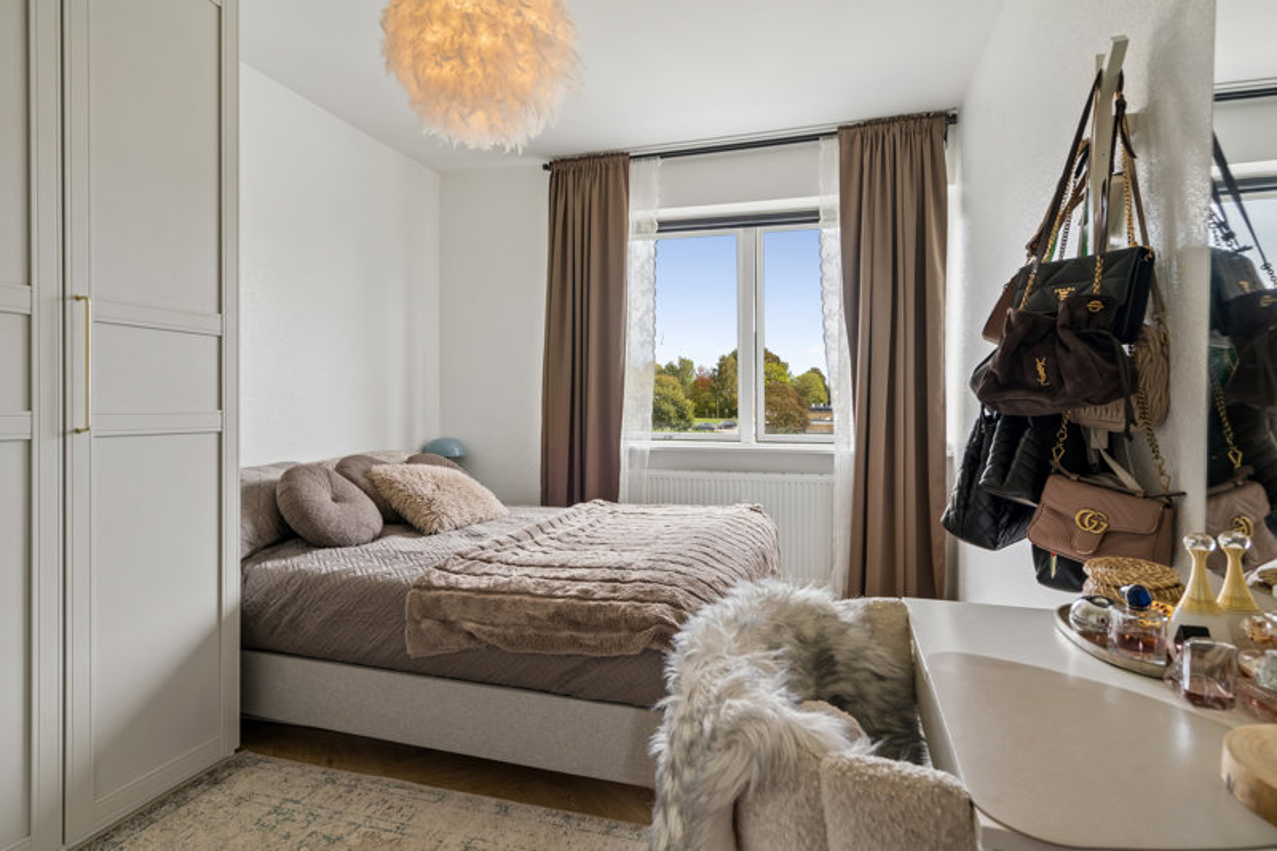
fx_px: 674
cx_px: 638
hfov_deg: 86.9
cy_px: 426
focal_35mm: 19
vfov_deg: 64.5
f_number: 7.1
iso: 800
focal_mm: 19
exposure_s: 1/50
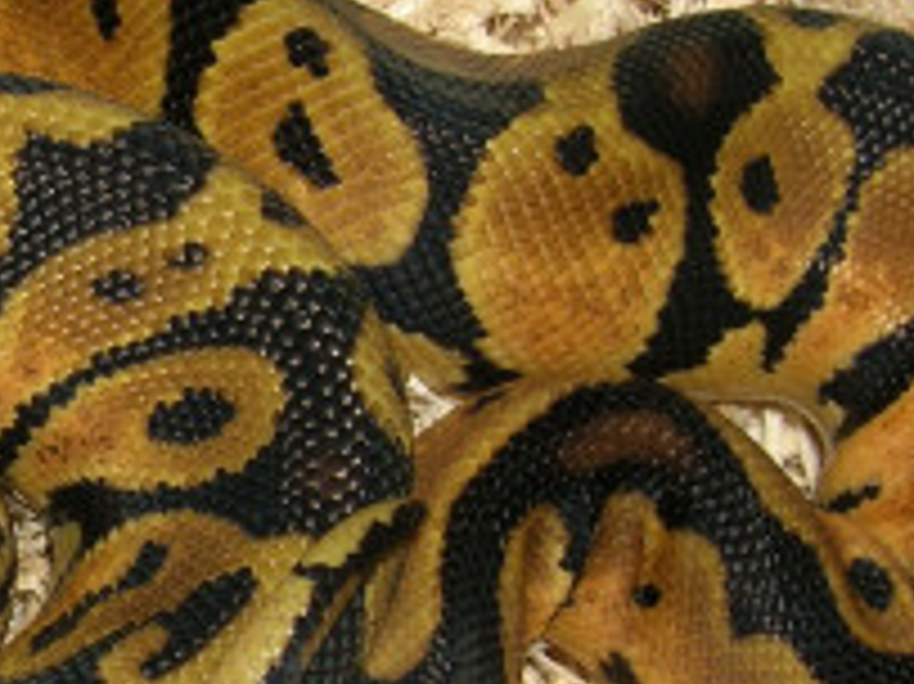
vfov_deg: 12.3
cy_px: 544
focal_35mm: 120
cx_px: -50
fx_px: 3167
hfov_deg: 16.0
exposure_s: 1/60.1
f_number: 5
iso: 50
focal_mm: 6.4
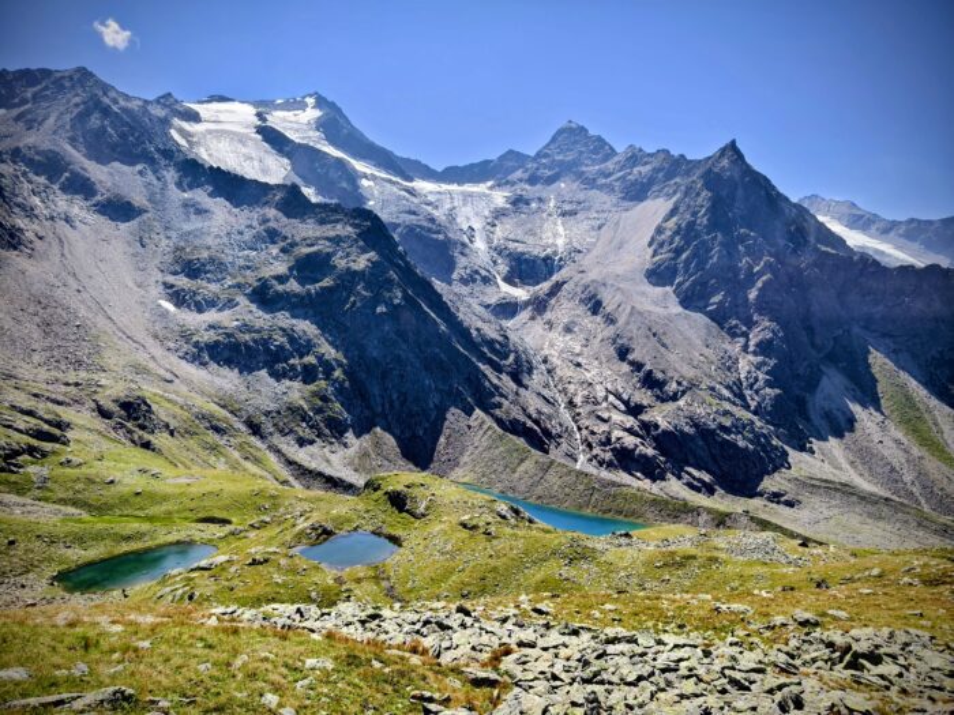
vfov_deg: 58.9
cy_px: 358
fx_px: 634
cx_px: 477
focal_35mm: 23
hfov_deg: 73.9
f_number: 1.75
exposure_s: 1/2105
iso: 50
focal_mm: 8.67
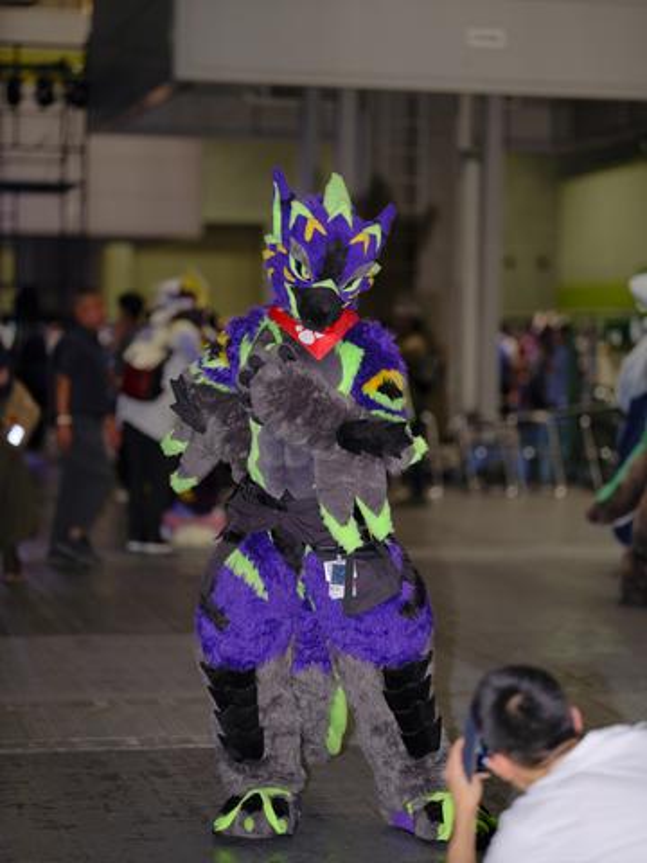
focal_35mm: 87
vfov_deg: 22.5
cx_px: 324
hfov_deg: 17.0
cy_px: 432
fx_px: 2168
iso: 500
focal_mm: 110
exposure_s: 1/60
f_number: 2
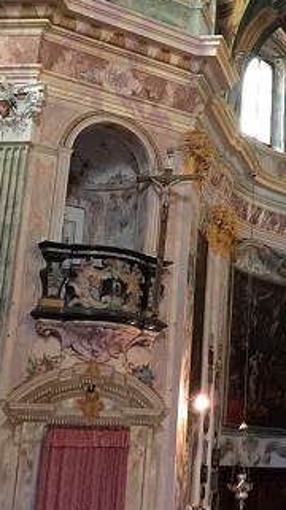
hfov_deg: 16.3
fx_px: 932
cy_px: 156
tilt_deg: +20.9
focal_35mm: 69
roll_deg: +1.1
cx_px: 397
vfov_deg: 30.3
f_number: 2.2
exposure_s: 1/8
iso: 125
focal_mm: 4.15
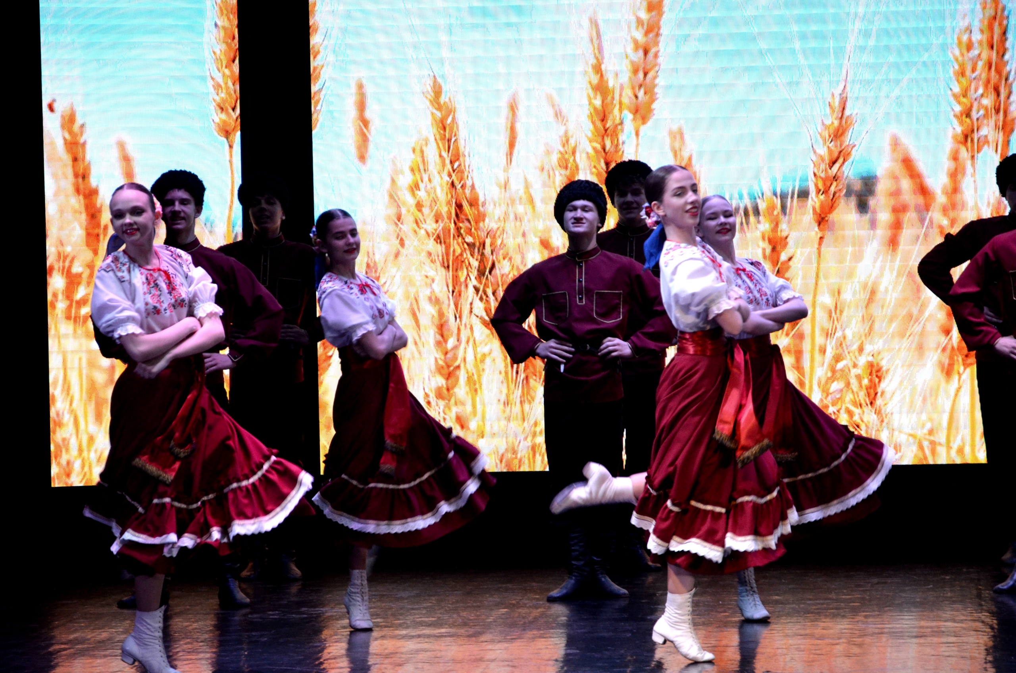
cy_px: 336
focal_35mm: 158
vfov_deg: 8.7
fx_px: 4436
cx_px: 508
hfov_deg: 13.1
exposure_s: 1/125
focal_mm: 105
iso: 1800
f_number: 5.6
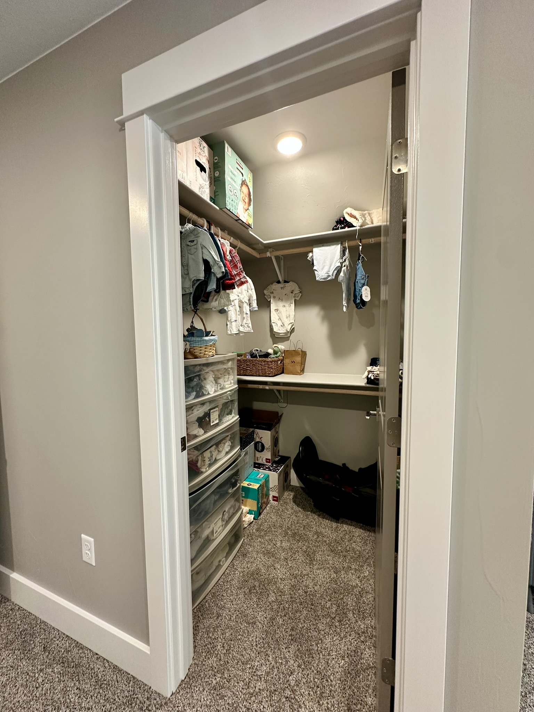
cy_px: 356
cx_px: 267
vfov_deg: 102.1
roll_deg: +0.3
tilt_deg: -4.2
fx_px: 288
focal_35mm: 14
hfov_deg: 85.7
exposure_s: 1/60
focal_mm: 2.22
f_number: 2.2
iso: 200
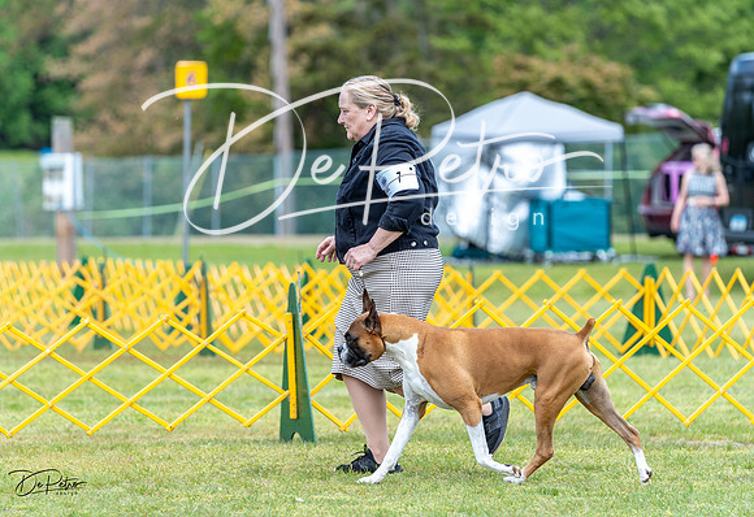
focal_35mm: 221
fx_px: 4673
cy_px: 264
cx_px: 333
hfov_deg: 9.2
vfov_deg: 6.3
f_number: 4.5
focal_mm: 200
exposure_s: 1/1000
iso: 400
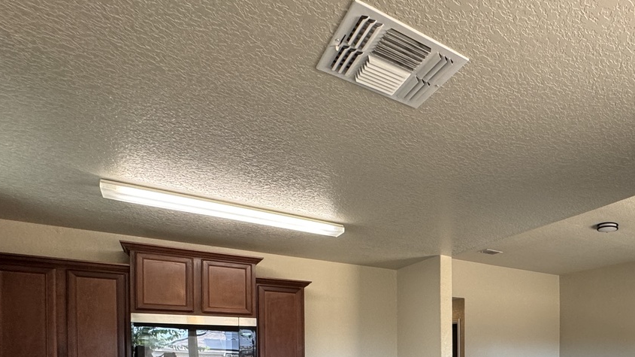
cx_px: 519
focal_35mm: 26
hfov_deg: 64.7
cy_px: 358
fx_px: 438
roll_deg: +0.1
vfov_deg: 39.2
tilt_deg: -0.9
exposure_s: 1/60
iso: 200
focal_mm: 2.22
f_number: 2.2
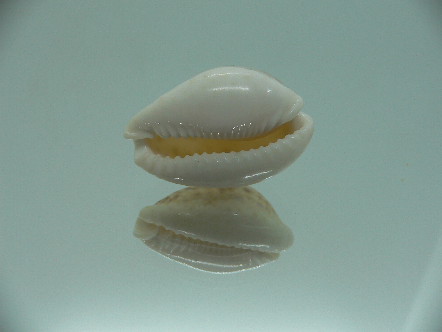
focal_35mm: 35
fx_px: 447
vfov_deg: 40.7
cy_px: 166
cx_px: 221
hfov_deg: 52.6
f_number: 2.8
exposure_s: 1/60
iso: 80
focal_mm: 4.6
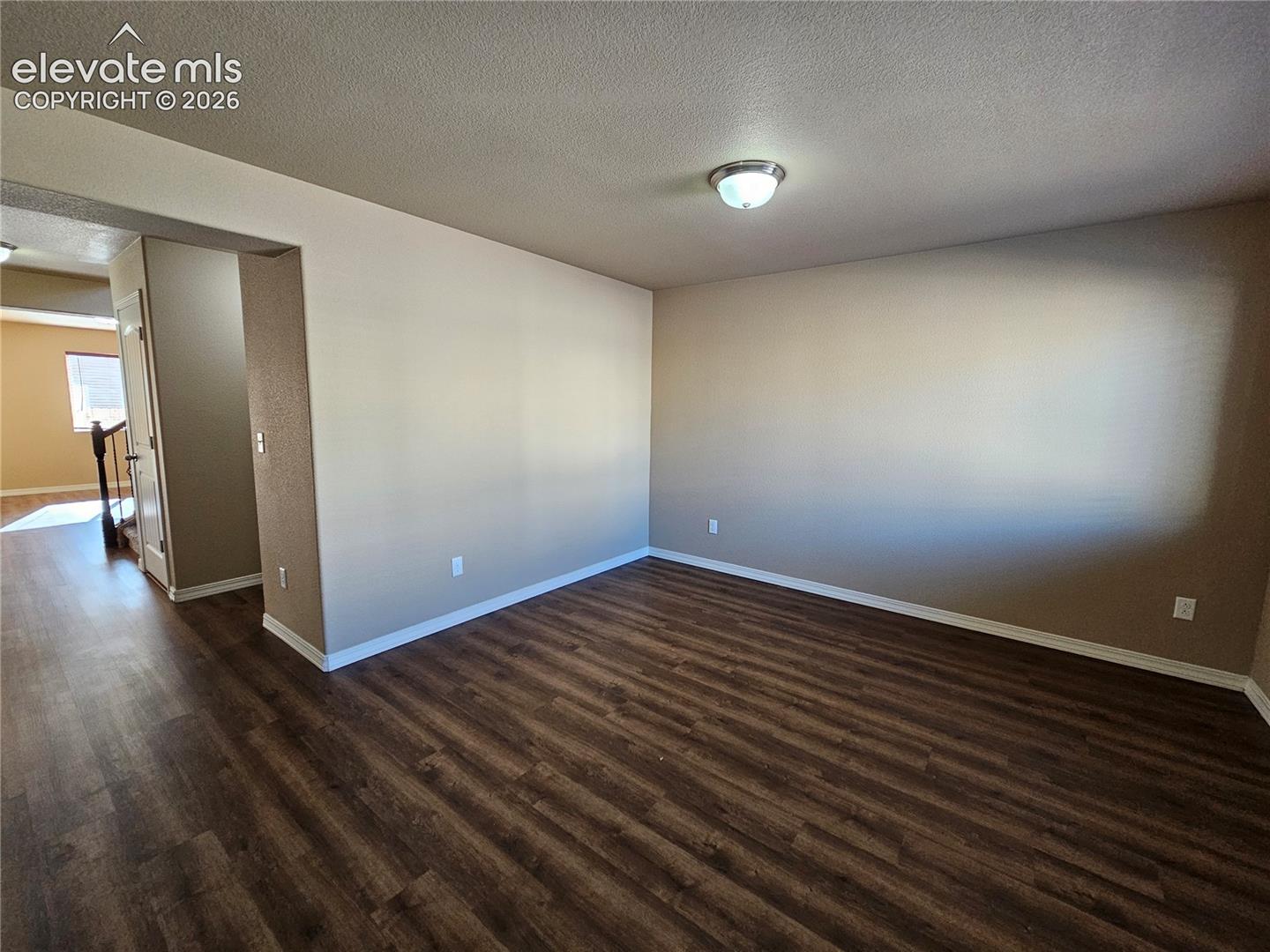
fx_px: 477
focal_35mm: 13
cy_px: 476
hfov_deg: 106.2
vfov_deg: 89.9
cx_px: 635
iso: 400
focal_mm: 2.2
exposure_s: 1/60
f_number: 2.2
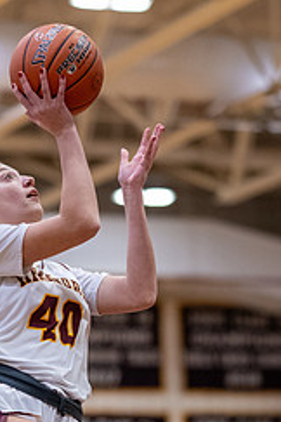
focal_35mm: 258
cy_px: 340
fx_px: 3021
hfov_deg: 5.3
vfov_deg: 8.0
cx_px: 121
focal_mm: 85
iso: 2000
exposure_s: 1/1250
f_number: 1.8
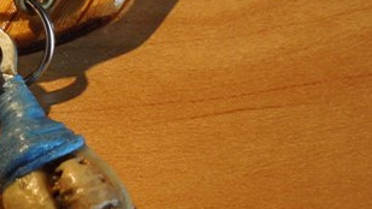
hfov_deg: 25.7
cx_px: 11
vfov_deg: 15.2
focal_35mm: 79
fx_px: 779
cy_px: 161
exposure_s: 1/40
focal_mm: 6.3
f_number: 3.7
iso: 400
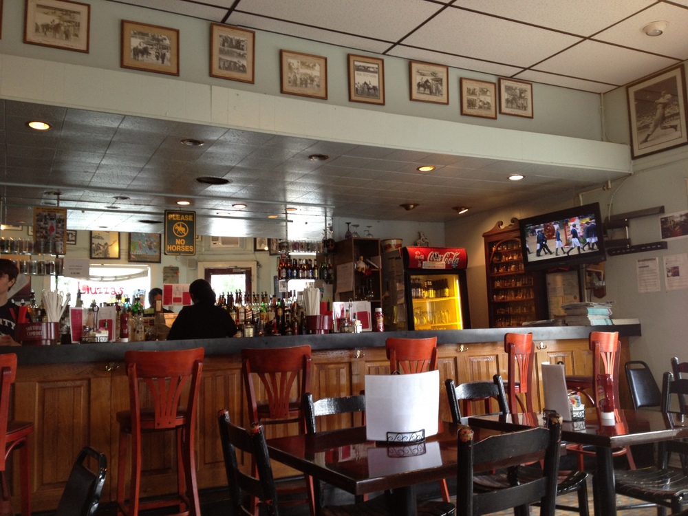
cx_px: 344
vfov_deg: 40.7
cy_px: 258
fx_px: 696
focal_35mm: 35
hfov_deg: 52.6
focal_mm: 4.28
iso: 100
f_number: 2.4
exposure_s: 1/20
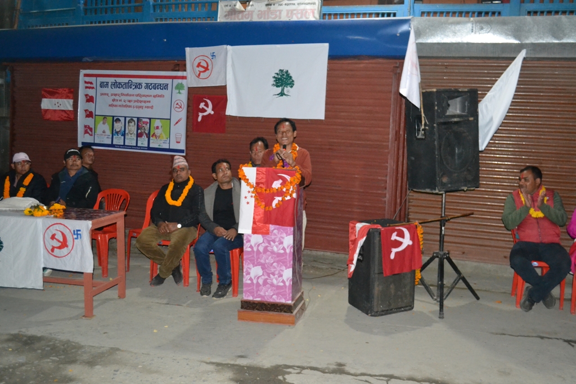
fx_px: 528
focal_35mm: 33
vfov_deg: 40.0
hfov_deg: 57.2
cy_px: 192
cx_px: 288
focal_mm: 22
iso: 3200
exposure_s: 1/60
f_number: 4
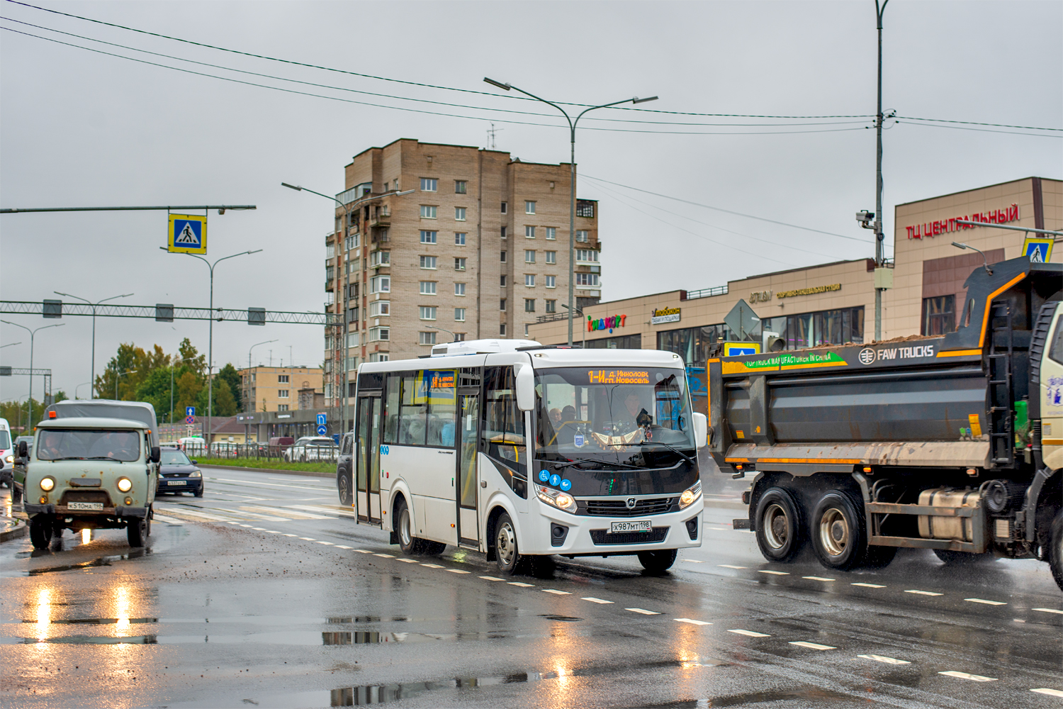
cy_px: 354
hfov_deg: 39.6
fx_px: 1476
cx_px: 532
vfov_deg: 27.0
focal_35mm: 50
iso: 200
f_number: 5
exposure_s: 1/200
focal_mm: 50
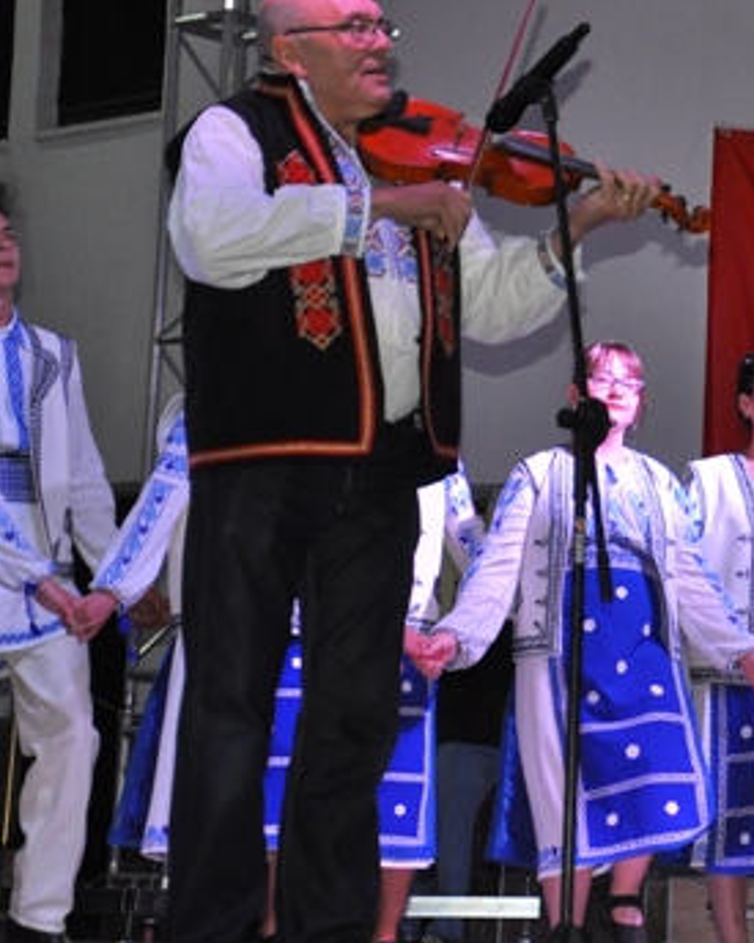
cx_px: 855
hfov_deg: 11.2
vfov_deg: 14.2
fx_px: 3795
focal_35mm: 136
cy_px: 418
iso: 800
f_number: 5
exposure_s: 1/200
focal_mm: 52
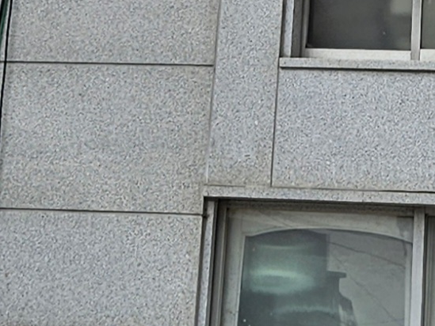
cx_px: 248
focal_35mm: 76
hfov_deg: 25.6
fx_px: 955
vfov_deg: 17.6
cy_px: -150
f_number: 1.8
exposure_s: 1/1429
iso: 25
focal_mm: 5.4
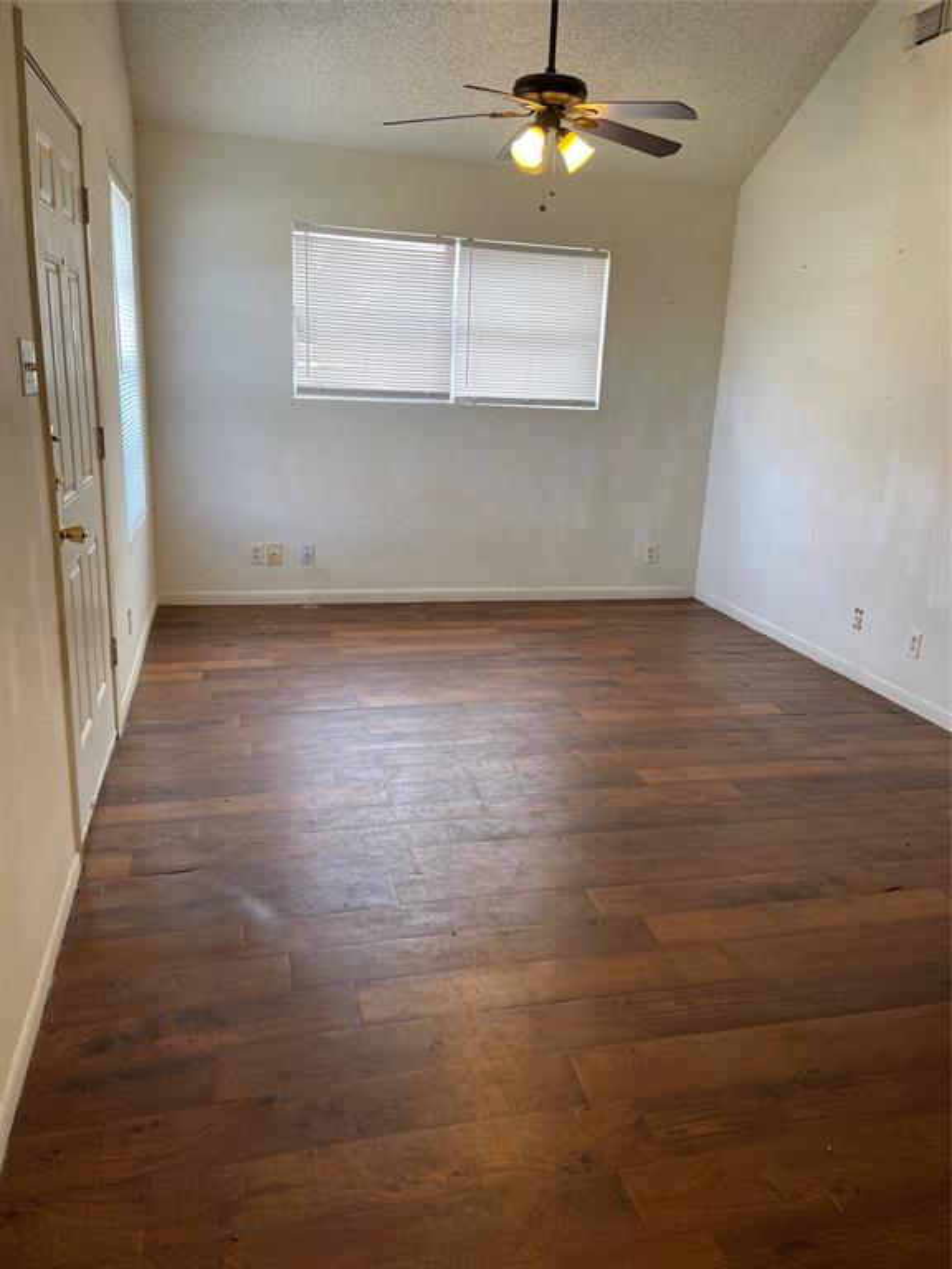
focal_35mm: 25
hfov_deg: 54.9
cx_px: 476
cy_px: 634
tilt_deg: -14.3
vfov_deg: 69.4
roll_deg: -3.0
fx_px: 917
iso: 64
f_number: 1.6
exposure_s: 1/60
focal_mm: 5.1
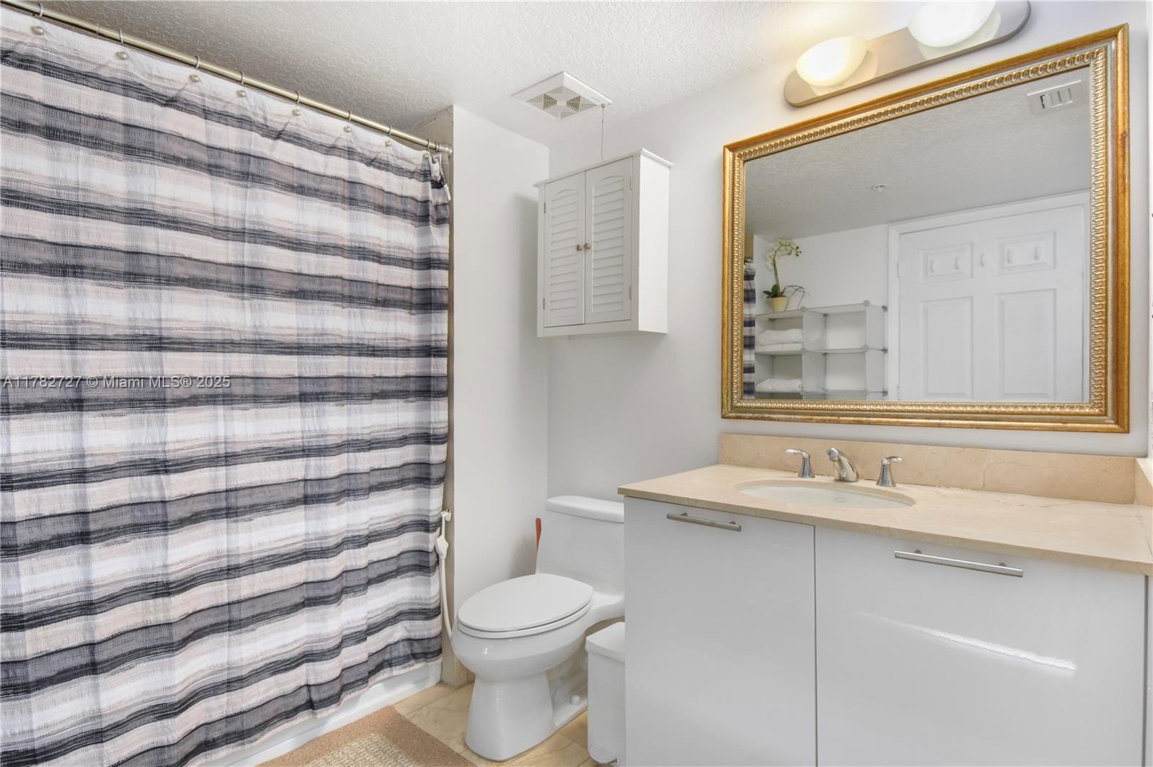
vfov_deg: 69.6
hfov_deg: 92.5
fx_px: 552
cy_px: 384
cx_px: 576
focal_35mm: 17
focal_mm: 11.5
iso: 250
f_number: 5.6
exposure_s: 1/13
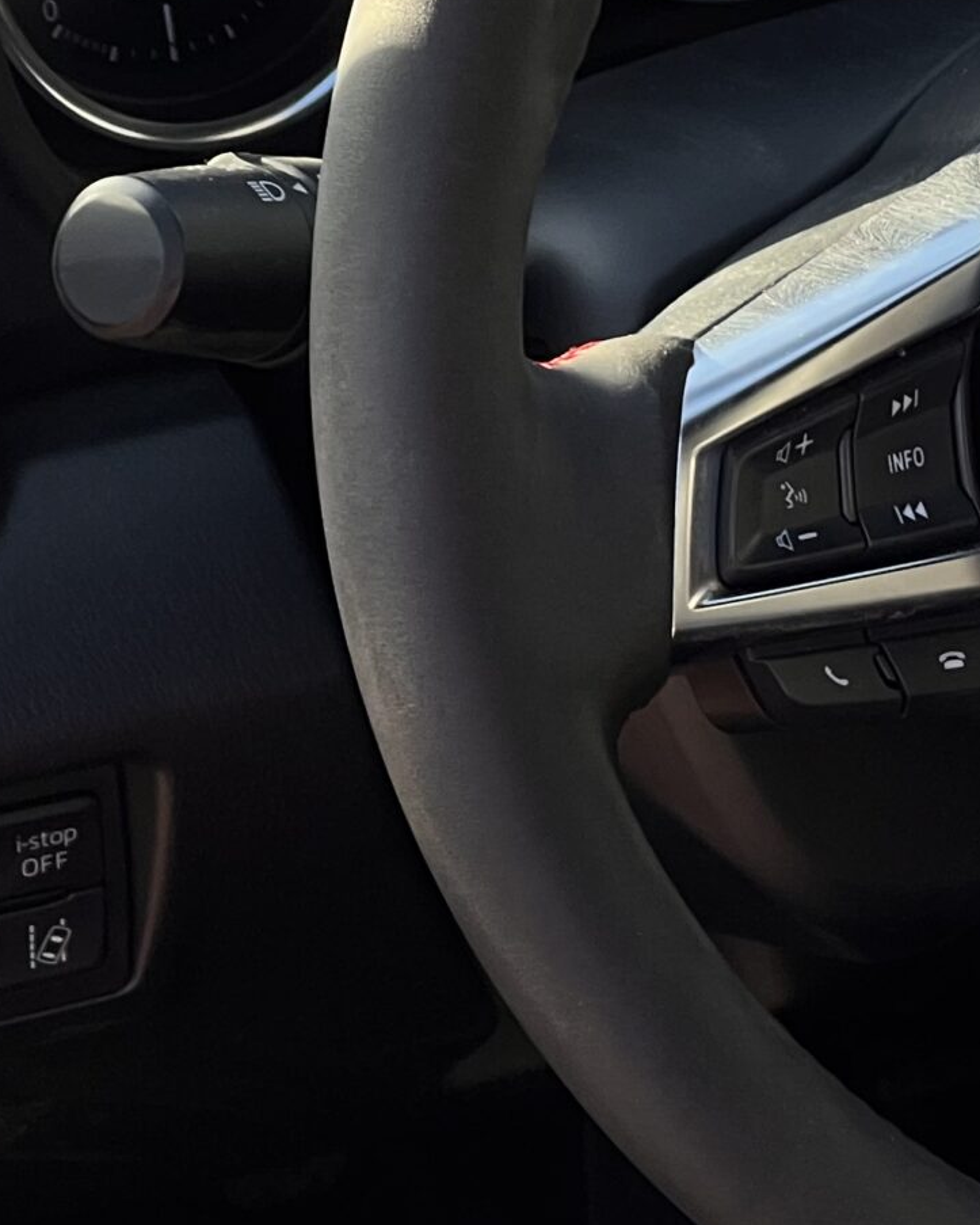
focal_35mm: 213
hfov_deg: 7.2
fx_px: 7718
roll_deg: -0.1
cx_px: 1347
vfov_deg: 9.1
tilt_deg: -21.6
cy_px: 393
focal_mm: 9
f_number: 2.8
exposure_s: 1/99
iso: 64
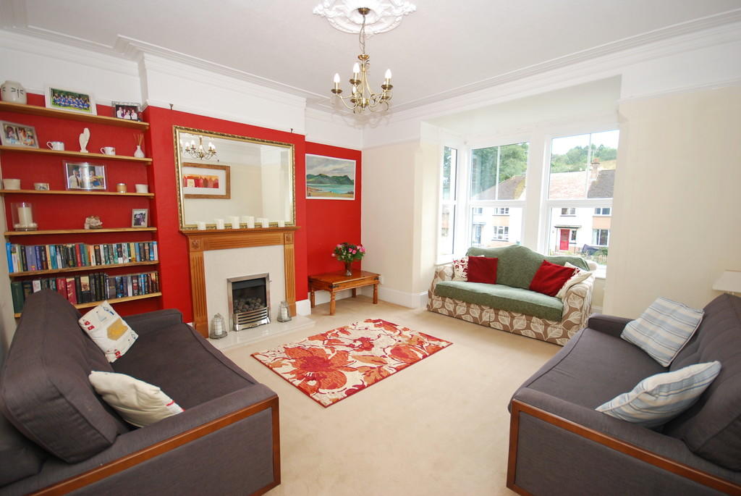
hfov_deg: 100.3
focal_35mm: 15
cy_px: 248
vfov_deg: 77.5
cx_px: 370
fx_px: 309
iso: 200
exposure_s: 1/60
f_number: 4
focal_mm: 10
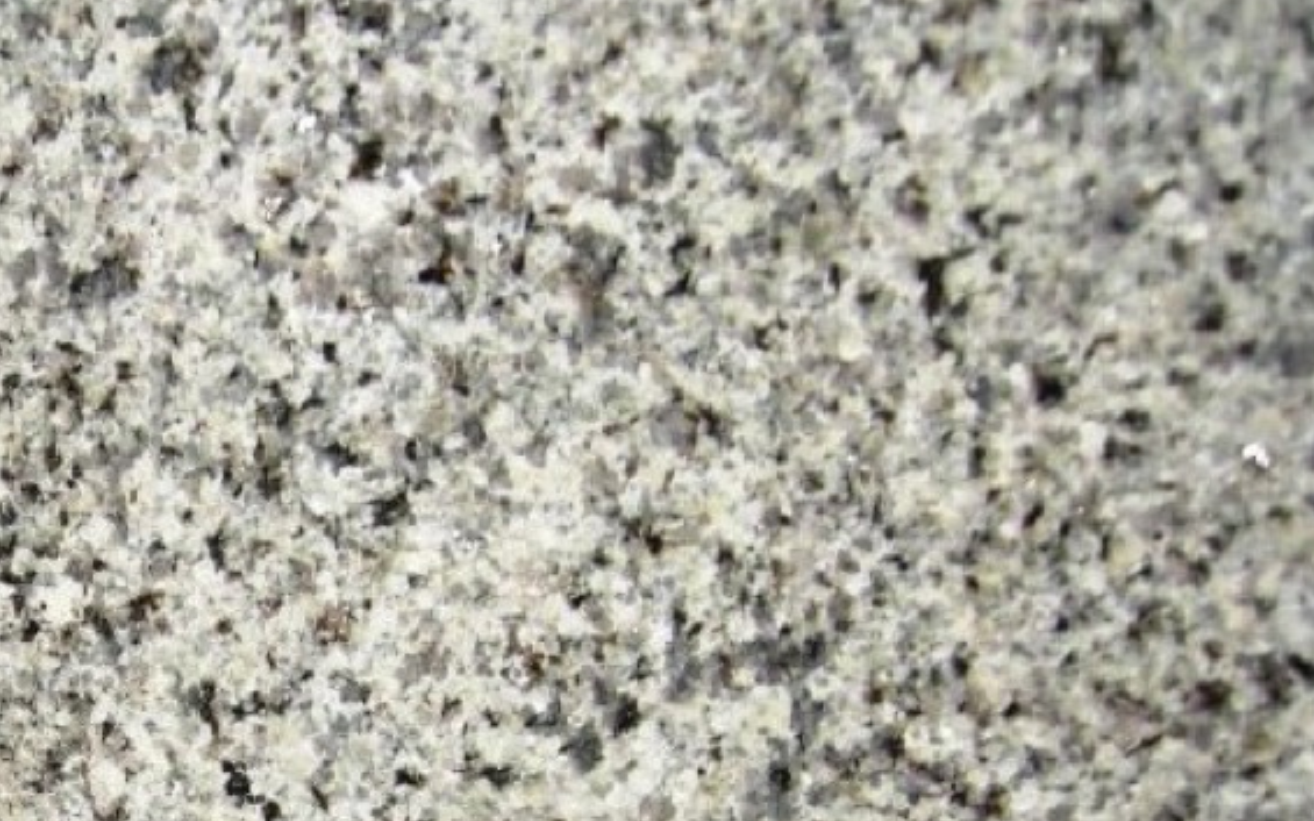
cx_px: 442
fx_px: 1934
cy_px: 556
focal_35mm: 54
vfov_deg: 23.8
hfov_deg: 37.1
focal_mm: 7.5
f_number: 2.7
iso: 64
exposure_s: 1/60
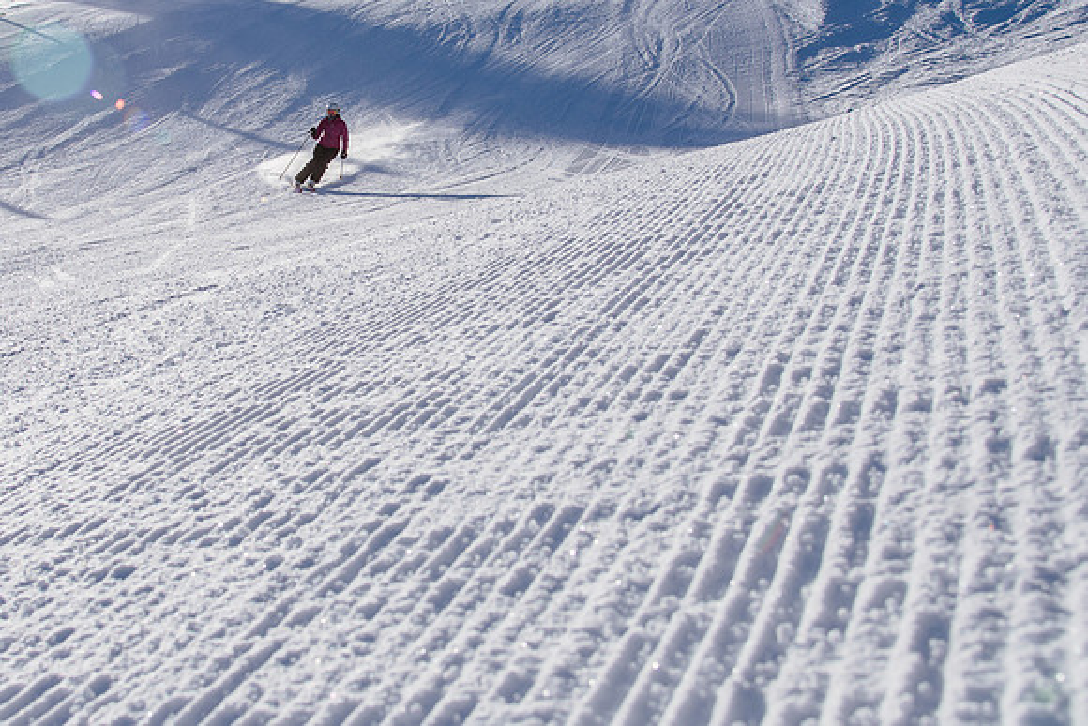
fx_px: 1757
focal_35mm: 58
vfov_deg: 23.2
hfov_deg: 34.0
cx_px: 335
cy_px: 242
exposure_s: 1/1000
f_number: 8
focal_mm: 28
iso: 160
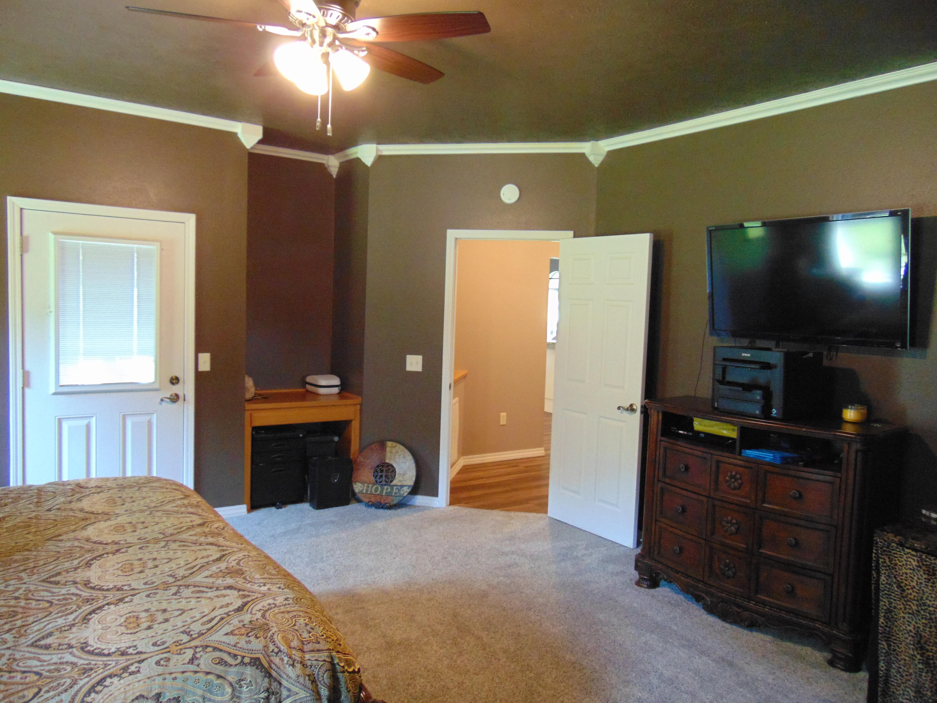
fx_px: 677
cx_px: 468
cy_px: 352
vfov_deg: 54.9
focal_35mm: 25
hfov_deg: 69.4
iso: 400
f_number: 3
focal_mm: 4.5
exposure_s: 1/20
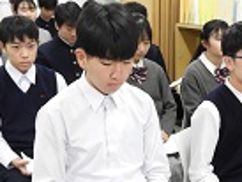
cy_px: 136
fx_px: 490
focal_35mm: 70
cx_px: 166
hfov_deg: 27.5
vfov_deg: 20.9
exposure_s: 1/30
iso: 400
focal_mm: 4.3
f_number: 3.3
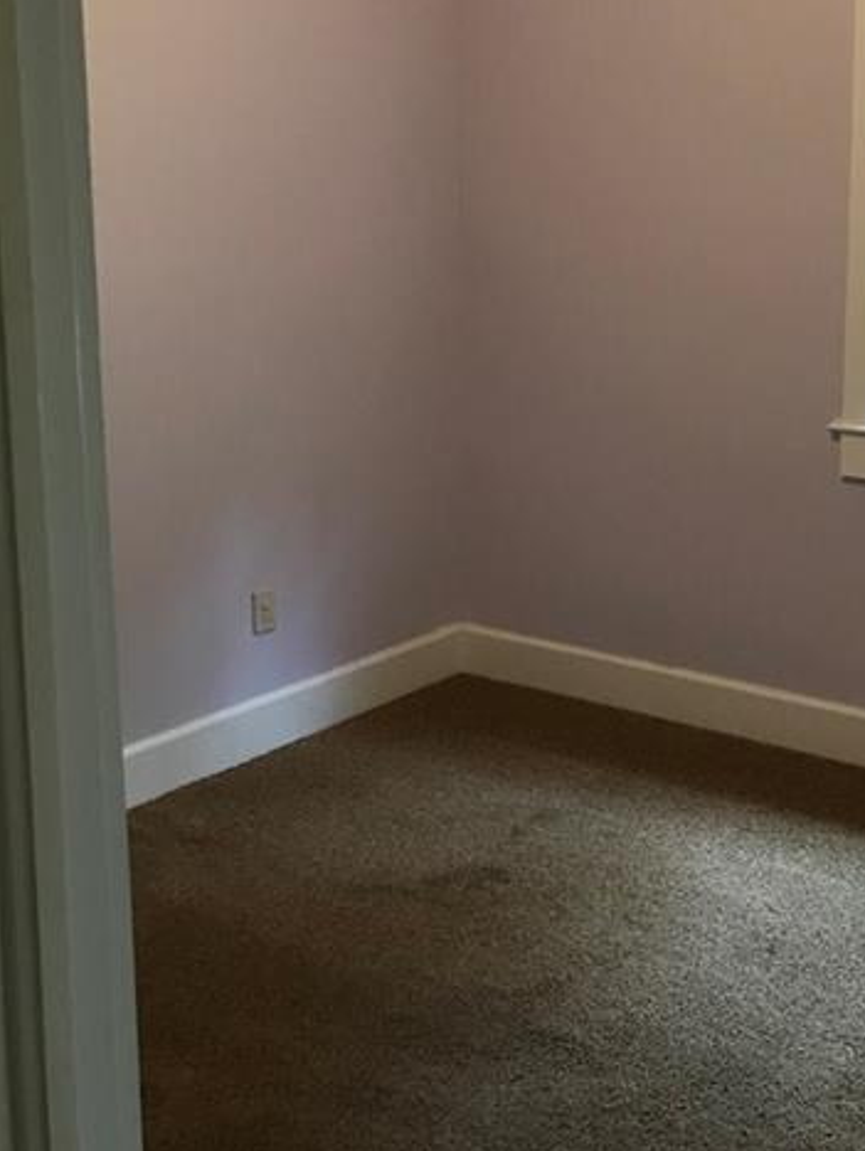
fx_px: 1531
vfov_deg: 40.8
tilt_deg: -9.1
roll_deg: -0.8
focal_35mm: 46
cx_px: 707
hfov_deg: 30.7
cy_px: 414
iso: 100
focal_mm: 3.99
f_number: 1.8
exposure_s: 1/15
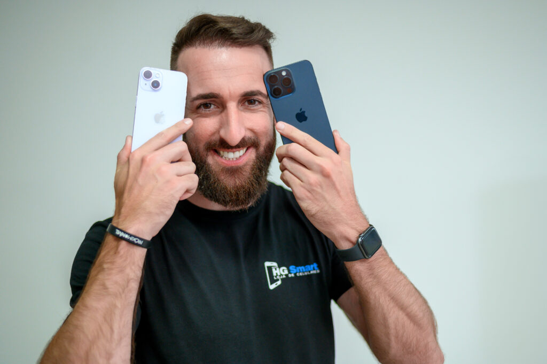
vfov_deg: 26.9
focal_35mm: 50
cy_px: 182
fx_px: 759
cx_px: 274
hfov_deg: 39.6
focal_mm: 50
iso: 2000
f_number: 1.8
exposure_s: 1/640
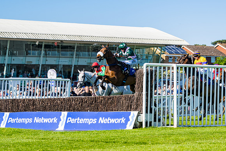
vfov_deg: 10.8
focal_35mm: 127
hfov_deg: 16.1
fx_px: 801
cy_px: 94
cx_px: 123
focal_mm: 95
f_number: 4
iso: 100
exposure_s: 1/1250
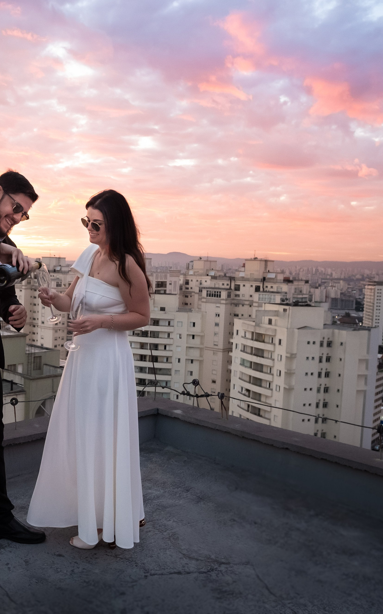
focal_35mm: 34
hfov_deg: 35.0
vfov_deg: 56.7
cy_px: 304
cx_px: 36
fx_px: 568
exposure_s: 1/500
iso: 1600
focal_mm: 13
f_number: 2.5
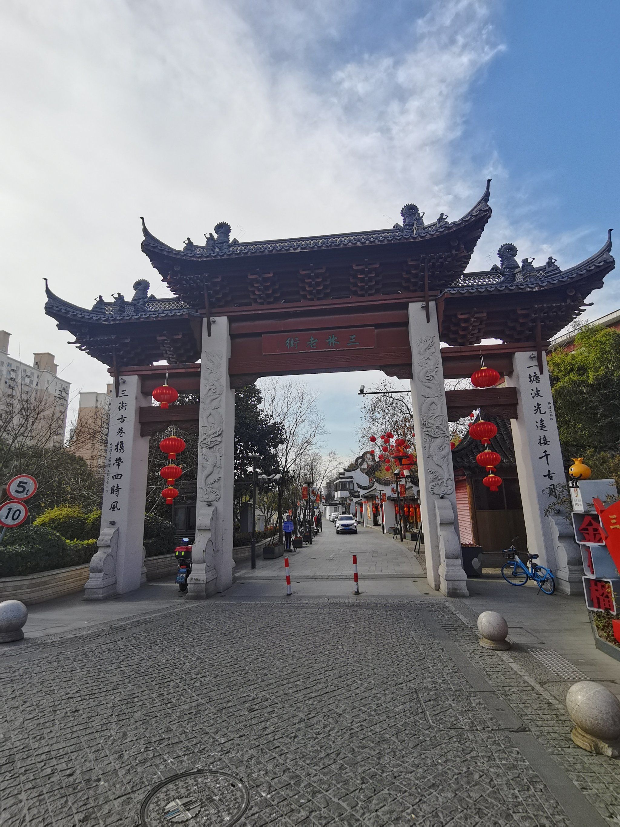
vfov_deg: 91.0
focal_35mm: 17
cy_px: 414
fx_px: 406
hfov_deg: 74.7
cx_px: 310
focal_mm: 1.78
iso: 50
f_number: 2.4
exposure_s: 1/1667
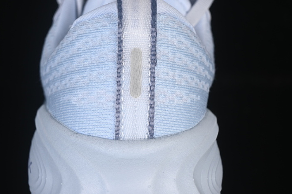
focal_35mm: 85
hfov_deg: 23.9
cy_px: 105
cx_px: 127
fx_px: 689
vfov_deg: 16.1
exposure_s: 1/80
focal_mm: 50
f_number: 7.1
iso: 160
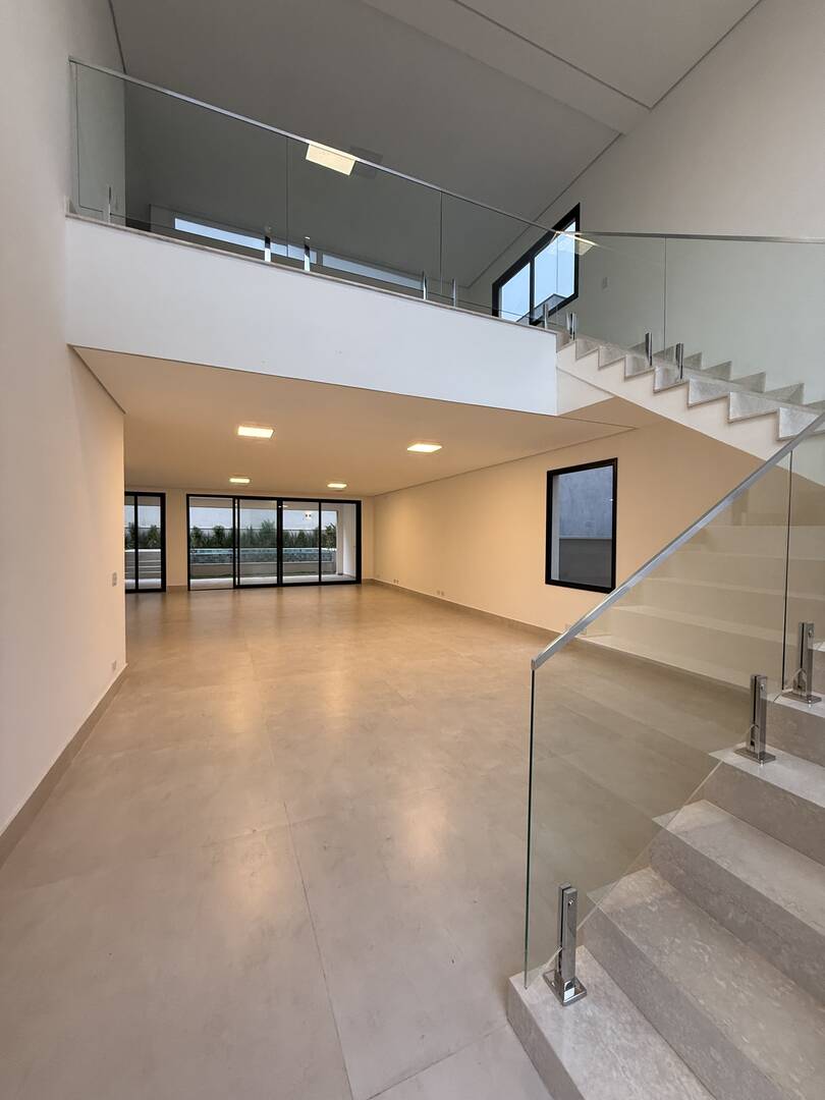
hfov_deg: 85.7
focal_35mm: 14
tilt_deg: -0.5
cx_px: 412
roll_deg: -0.7
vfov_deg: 102.1
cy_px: 550
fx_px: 445
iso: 160
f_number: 2.2
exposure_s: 1/120
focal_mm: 2.22
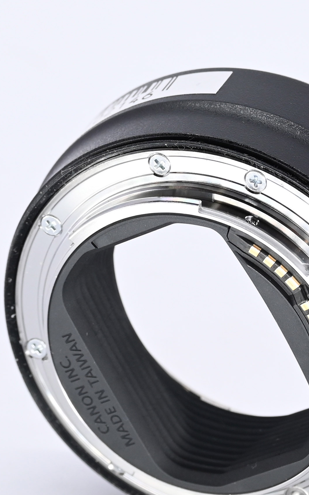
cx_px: 289
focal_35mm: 278
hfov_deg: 4.7
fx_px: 3747
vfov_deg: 7.6
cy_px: 311
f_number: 9
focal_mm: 79
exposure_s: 1/160
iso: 500
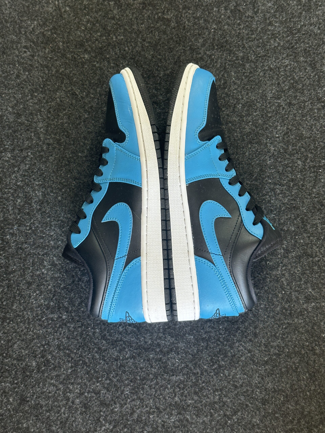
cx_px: 162
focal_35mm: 48
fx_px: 601
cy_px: 216
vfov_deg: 39.7
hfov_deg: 30.3
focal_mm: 6.86
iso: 160
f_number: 1.78
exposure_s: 1/50
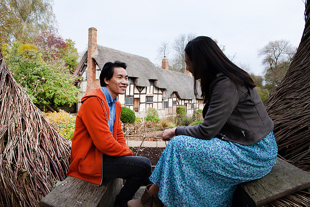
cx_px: 155
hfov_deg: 73.7
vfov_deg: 53.2
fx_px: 207
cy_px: 104
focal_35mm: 24
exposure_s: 1/200
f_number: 6.3
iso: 320
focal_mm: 24
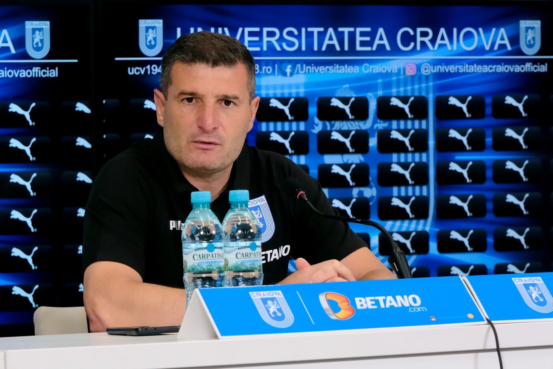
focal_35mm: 120
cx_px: 276
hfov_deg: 17.1
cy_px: 184
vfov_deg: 11.4
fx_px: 1844
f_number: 7.1
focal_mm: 80
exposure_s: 1/125
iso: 2500
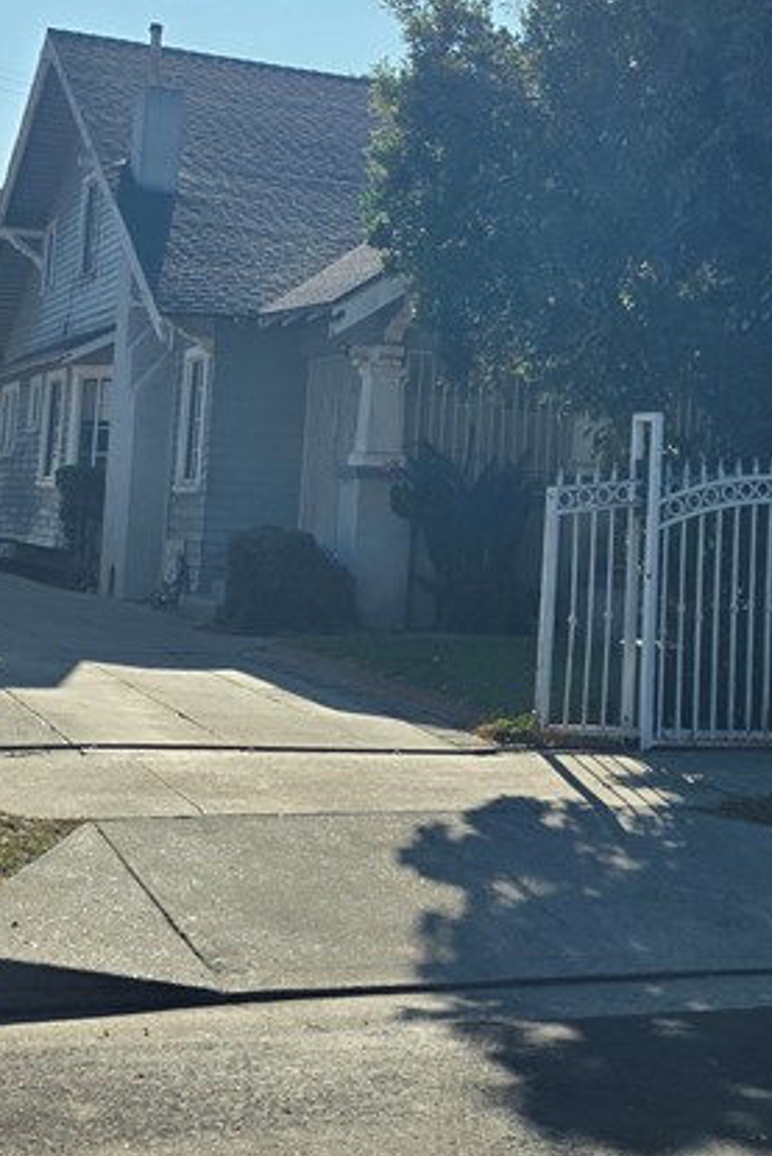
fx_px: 1896
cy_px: 326
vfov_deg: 33.4
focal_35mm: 59
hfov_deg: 22.9
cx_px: 499
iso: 50
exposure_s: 1/7944
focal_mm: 6.25
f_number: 1.7
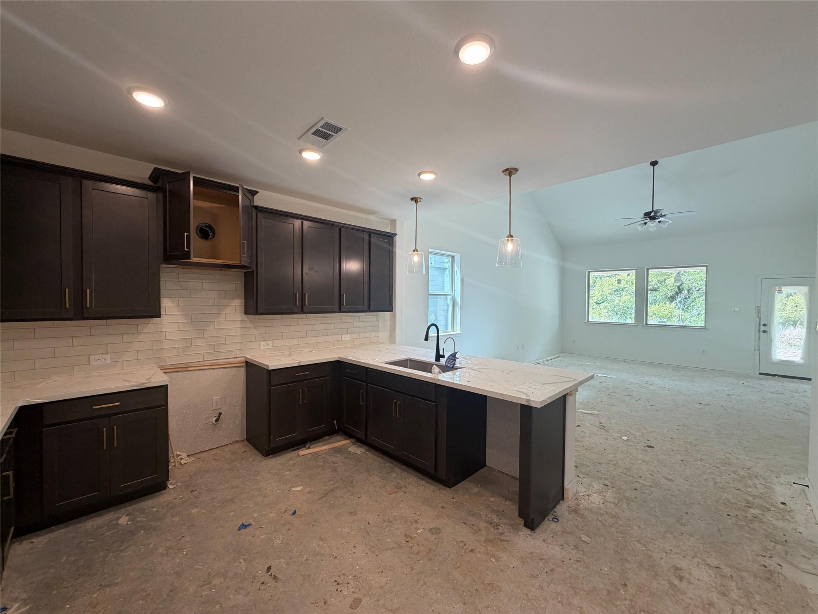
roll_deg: +0.0
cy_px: 307
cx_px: 409
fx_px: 331
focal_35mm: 14
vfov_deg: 85.7
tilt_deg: -1.1
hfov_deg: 102.1
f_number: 2.2
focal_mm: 2.22
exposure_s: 1/120
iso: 160
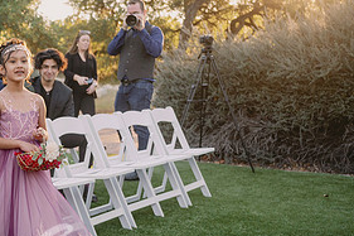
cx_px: 0
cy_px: 153
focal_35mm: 62
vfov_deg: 21.8
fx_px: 609
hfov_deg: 30.2
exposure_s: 1/640
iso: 320
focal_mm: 30
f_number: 2.8
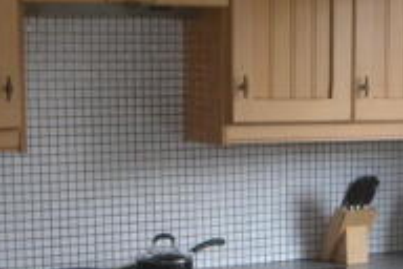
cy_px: 222
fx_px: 1377
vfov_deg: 11.1
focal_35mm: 123
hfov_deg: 16.6
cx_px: 295
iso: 400
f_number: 4
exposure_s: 1/100
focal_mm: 24
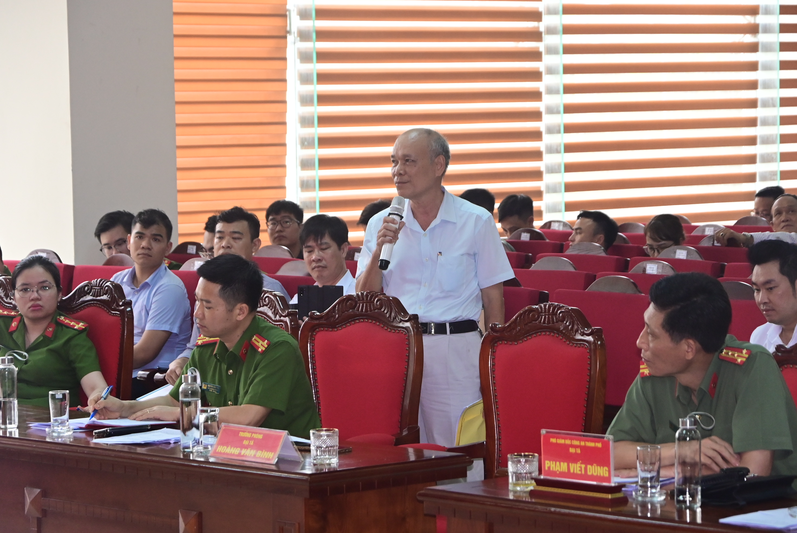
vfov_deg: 10.2
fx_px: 2991
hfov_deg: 15.2
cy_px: 266
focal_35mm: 135
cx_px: 398
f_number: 6.3
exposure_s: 1/200
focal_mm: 90
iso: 2000
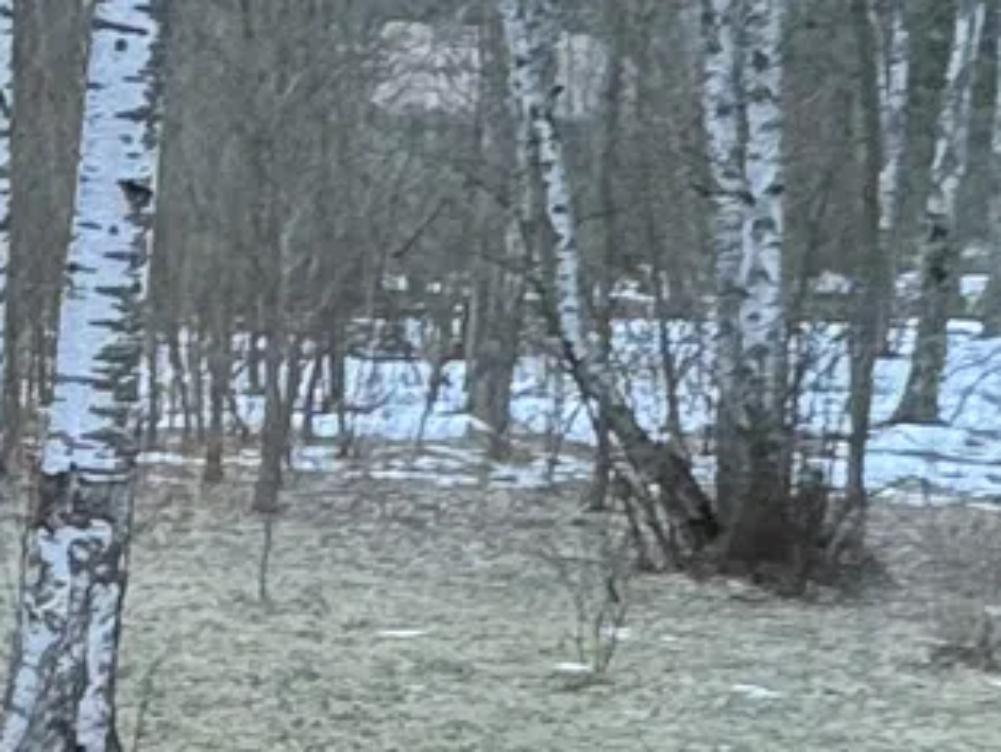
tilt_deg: -0.9
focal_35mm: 107
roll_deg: -2.0
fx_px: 3097
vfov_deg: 13.9
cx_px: -660
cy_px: 357
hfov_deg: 16.2
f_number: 2.2
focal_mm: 2.22
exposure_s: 1/100
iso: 160
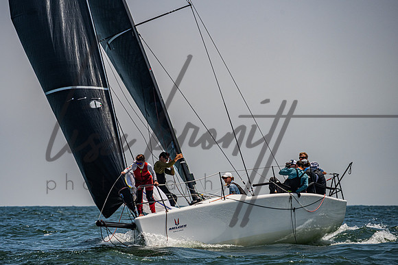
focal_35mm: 359
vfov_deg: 3.8
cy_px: 115
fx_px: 3969
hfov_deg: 5.7
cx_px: 170
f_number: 8
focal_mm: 280
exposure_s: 1/3200
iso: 400
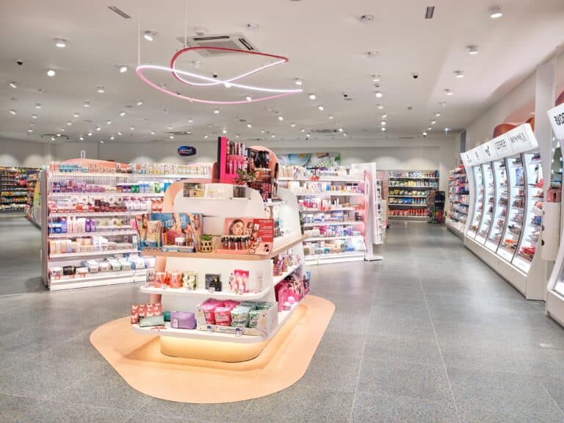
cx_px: 282
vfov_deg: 49.7
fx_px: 456
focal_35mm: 28
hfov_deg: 63.4
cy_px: 212
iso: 250
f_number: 16
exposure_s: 1/1.59
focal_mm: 35
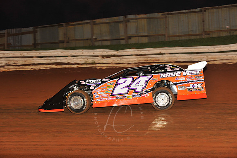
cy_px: 79
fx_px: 658
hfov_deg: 20.4
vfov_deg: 13.7
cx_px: 118
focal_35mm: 100
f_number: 6.3
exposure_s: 1/320
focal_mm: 100
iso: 800
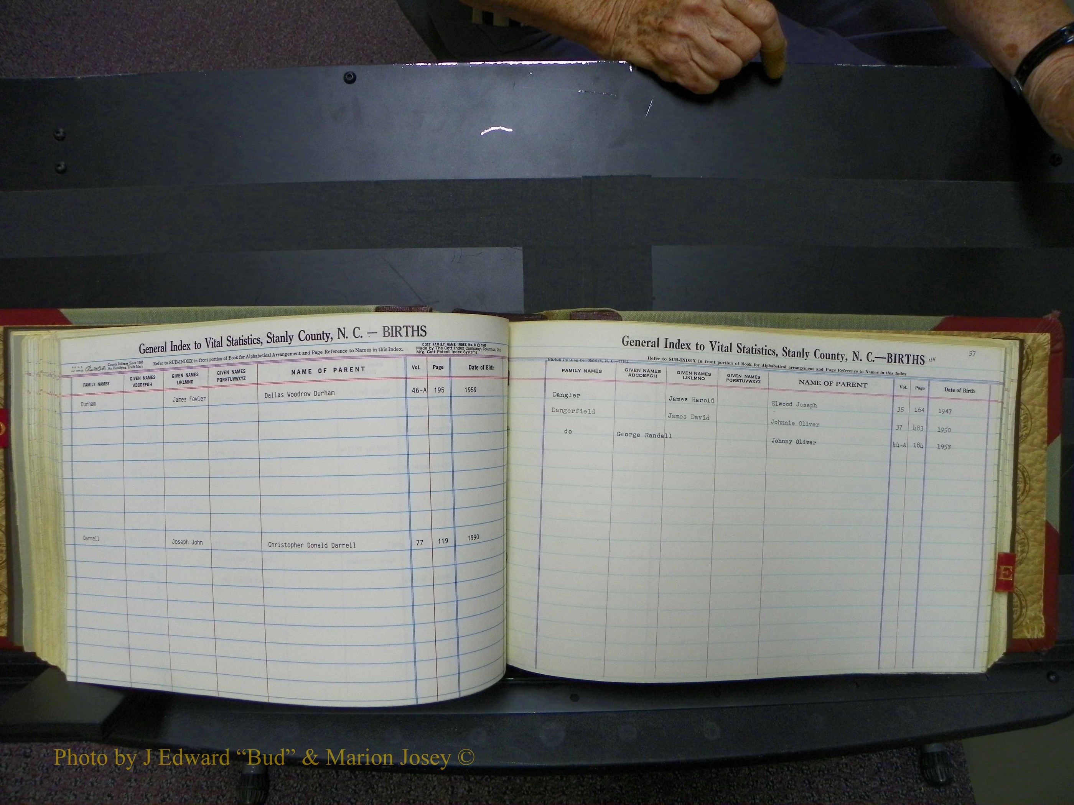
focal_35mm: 26
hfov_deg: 67.3
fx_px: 807
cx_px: 537
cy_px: 402
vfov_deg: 53.1
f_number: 2.8
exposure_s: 1/30
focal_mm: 4.6
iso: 100
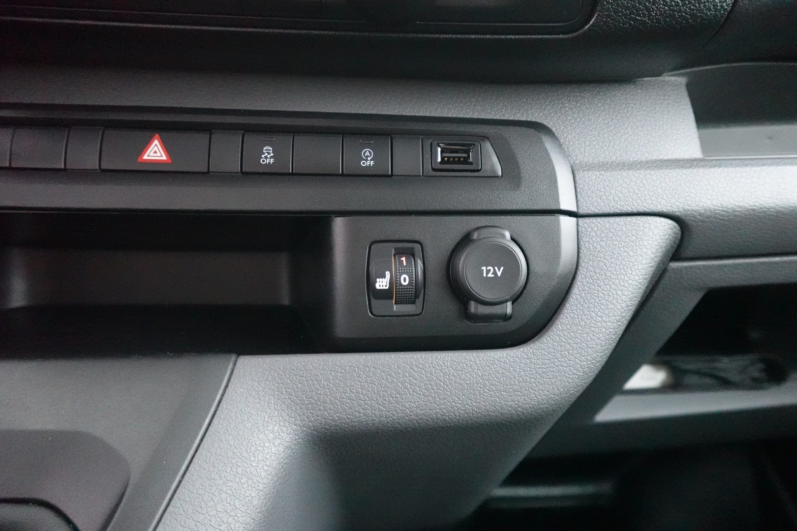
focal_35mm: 20
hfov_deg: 84.0
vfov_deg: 61.9
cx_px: 398
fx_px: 443
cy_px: 266
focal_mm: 7.6
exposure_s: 1/30
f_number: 2
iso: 6400
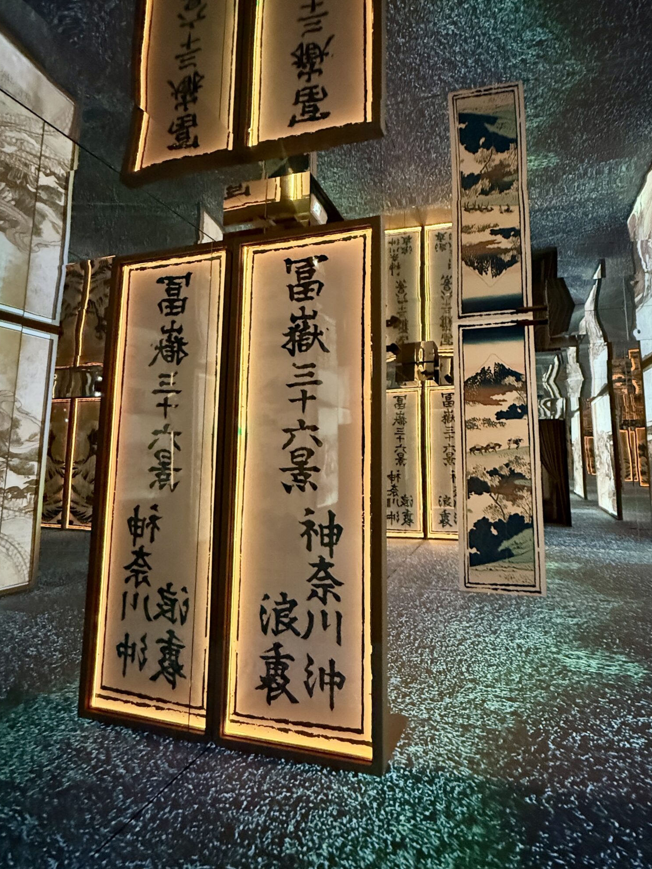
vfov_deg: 87.6
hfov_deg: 70.8
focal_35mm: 18
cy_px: 402
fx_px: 452
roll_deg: -1.0
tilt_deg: +7.3
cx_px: 392
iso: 1250
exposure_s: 1/33
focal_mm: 2.22
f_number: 2.2
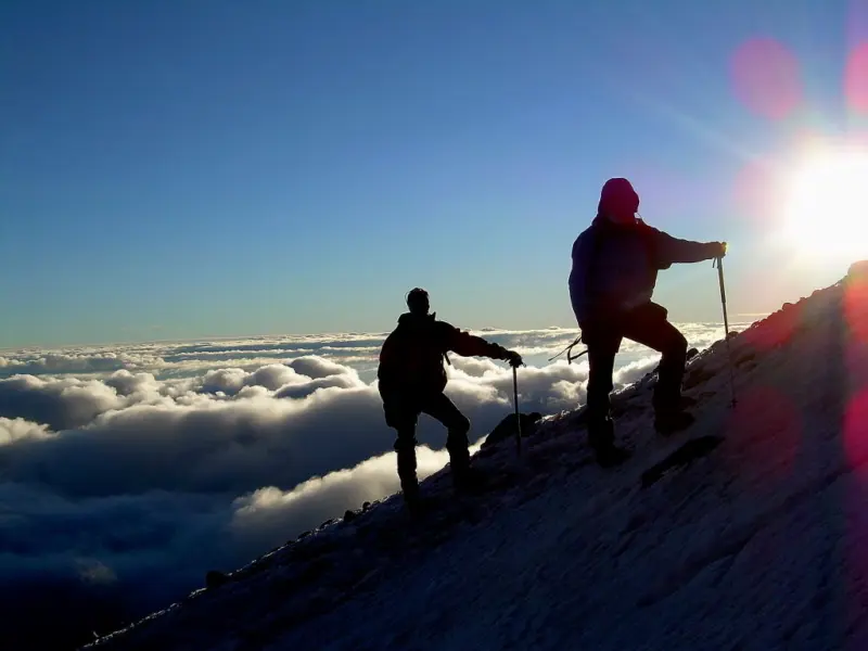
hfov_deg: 38.2
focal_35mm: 50
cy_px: 326
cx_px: 434
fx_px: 1254
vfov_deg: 29.1
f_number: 5.1
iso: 50
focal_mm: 8.3
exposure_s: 1/707
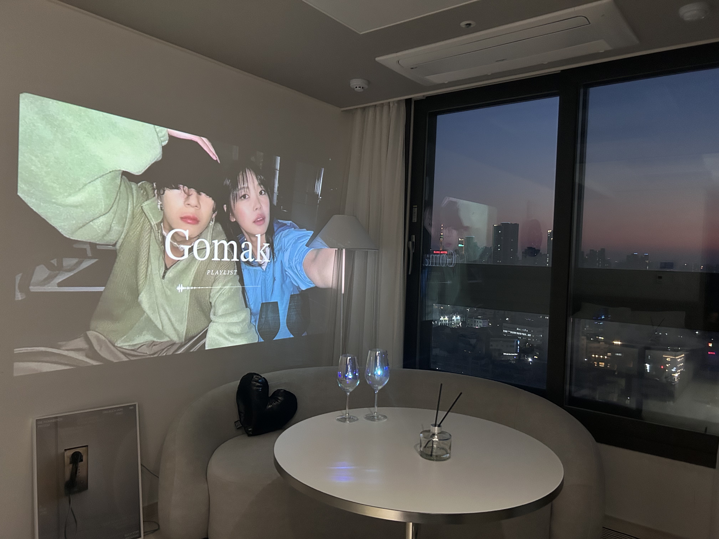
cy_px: 270
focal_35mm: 26
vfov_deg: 53.1
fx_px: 540
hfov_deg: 67.3
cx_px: 360
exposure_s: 1/60
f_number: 1.5
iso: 400
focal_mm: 5.7
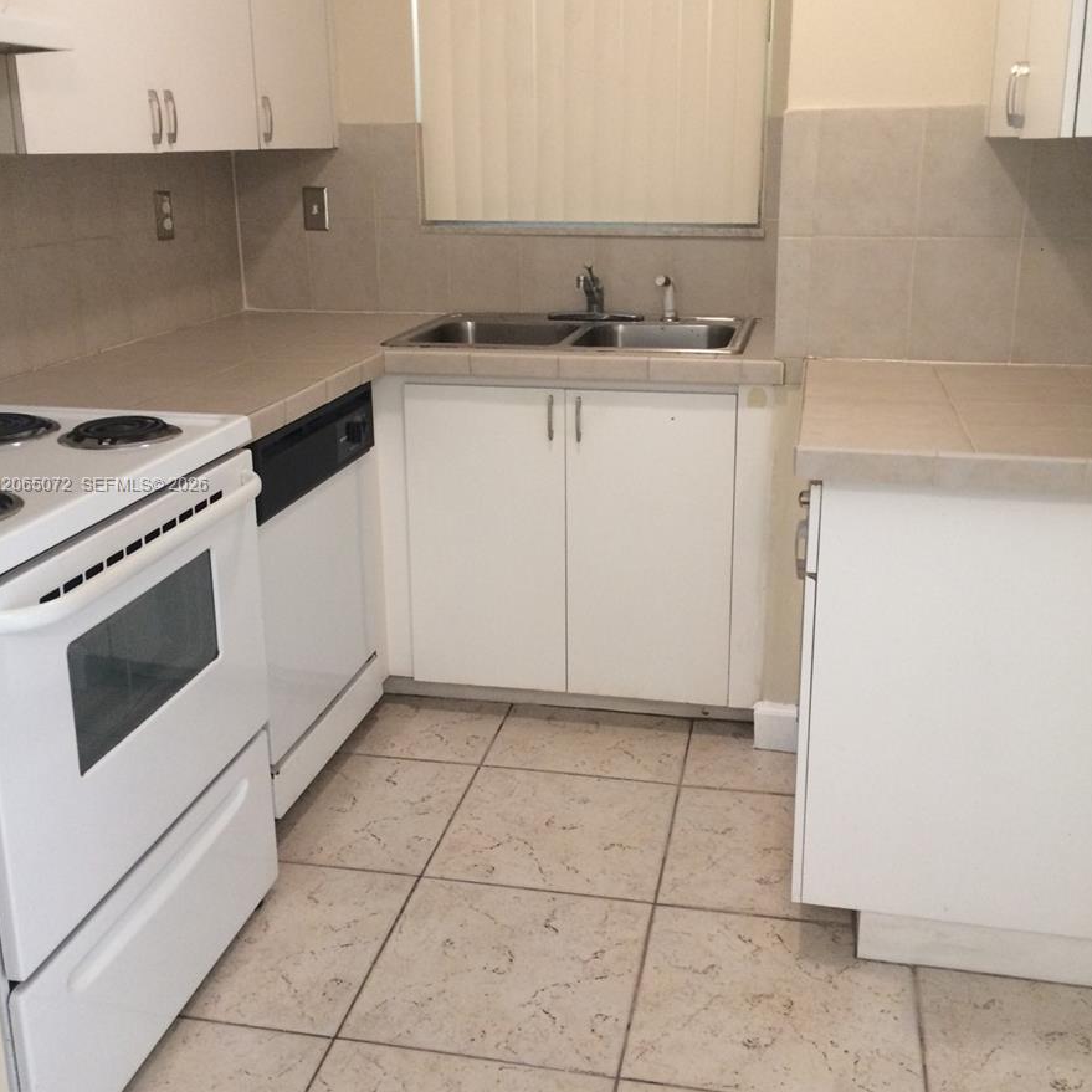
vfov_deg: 47.1
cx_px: 537
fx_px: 1249
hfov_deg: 47.2
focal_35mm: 35
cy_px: 486
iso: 125
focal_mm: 4.15
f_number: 2.2
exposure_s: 1/30
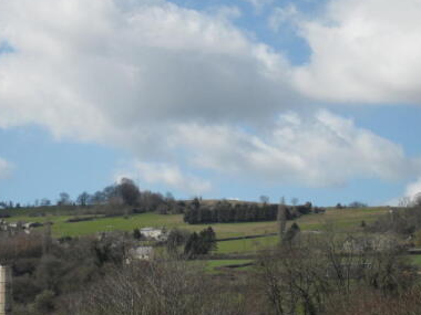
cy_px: 191
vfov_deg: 10.7
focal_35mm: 138
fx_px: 1678
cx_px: 242
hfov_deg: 14.3
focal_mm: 15.9
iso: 100
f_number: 15.4
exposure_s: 1/90
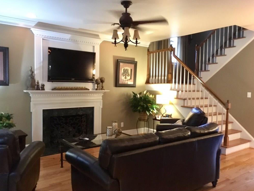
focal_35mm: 30
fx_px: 220
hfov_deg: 60.0
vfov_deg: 46.8
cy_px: 98
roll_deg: -1.2
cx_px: 126
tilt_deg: -5.3
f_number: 2.2
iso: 1000
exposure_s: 1/15
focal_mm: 4.15
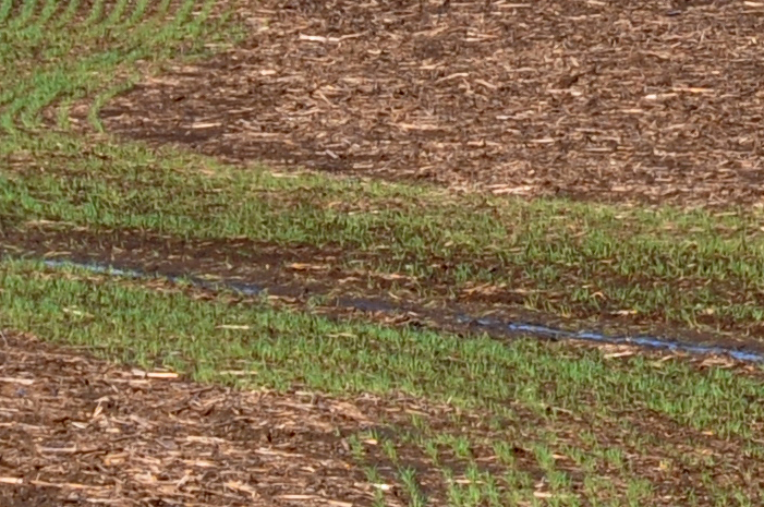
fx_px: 12056
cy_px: -74
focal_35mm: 569
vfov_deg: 2.4
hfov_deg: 3.6
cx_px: 748
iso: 200
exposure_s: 1/320
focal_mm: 62
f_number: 9
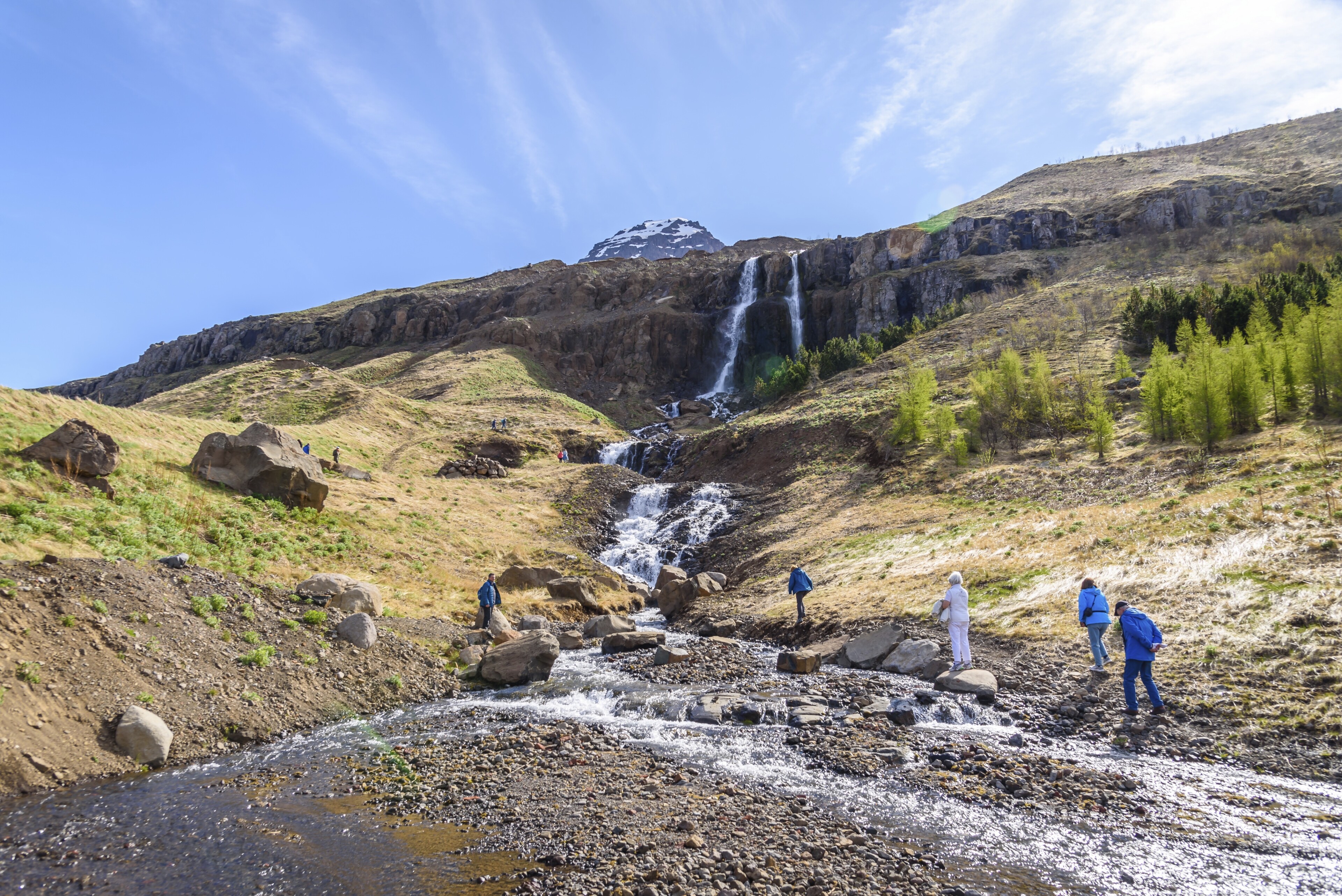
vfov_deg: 53.2
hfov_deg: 73.7
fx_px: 895
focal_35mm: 24
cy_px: 448
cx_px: 671
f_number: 9
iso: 100
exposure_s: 1/200
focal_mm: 24
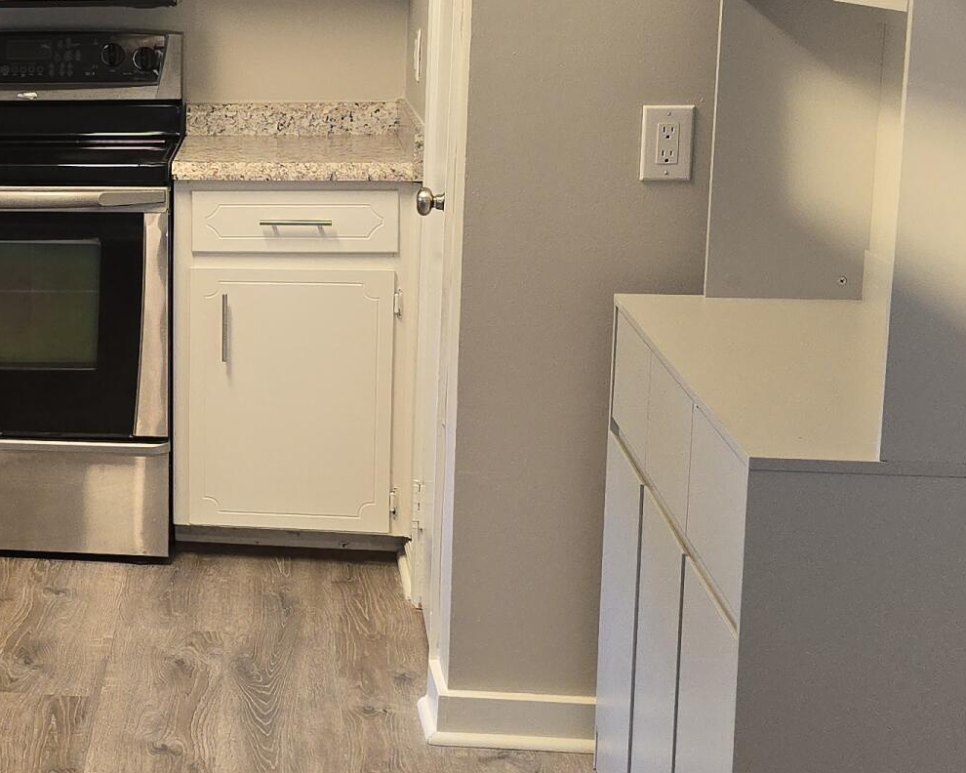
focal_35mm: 68
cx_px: -109
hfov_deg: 25.7
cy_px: 254
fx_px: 1944
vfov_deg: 22.4
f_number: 1.7
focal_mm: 6.3
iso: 100
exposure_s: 1/60
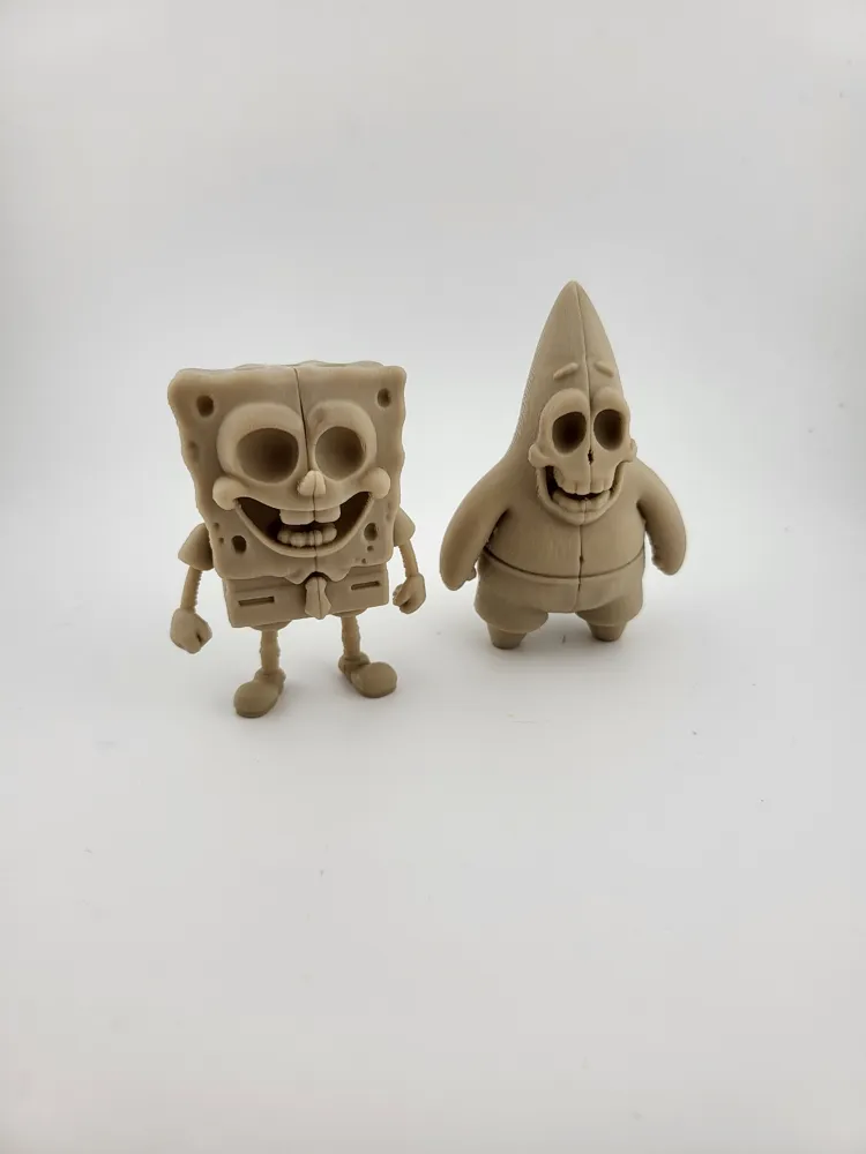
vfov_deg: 71.6
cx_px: 433
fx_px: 801
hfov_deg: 56.8
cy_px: 577
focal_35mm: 24
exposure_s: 1/342
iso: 40
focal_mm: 5
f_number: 1.8
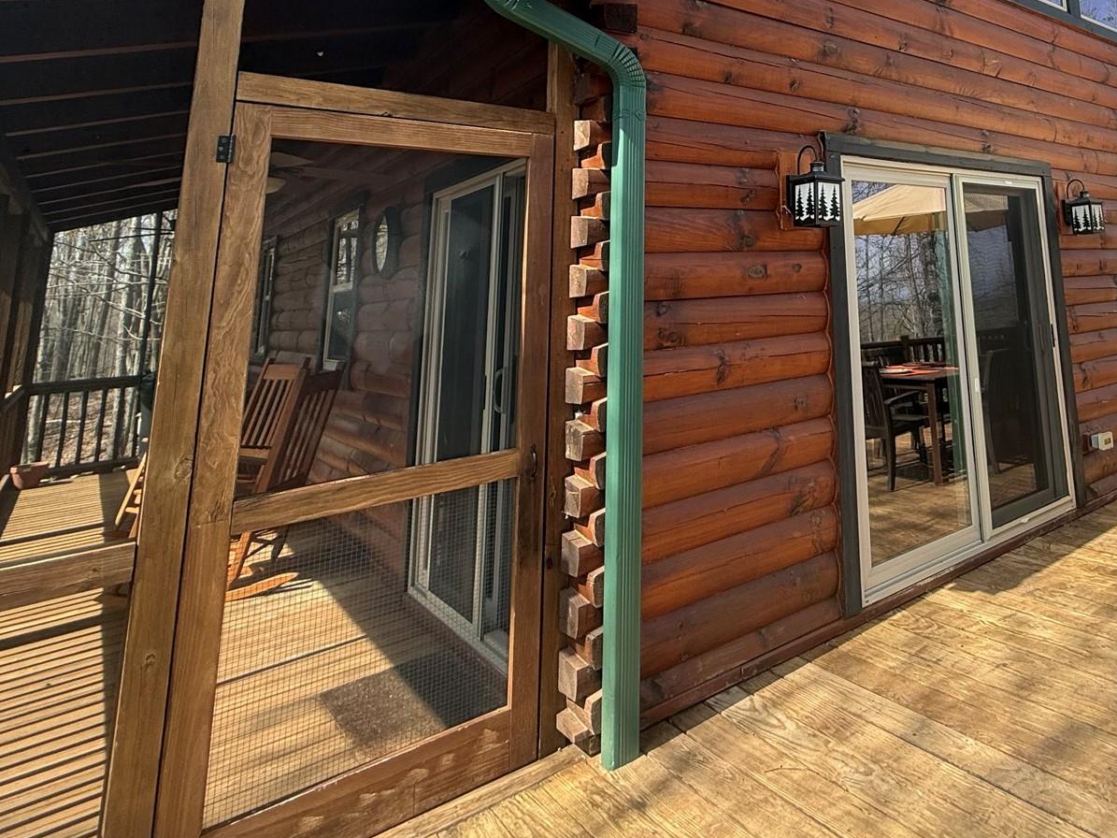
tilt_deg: +11.8
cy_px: 140
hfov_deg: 65.6
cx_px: 882
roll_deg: +3.3
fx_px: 774
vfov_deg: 52.3
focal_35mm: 24
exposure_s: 1/321
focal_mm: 2.22
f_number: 2.2
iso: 64
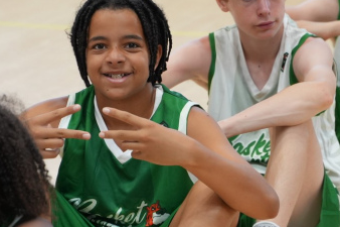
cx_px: 158
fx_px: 2513
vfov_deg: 5.2
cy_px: 129
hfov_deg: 7.7
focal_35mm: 266
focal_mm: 75
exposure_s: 1/320
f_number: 2.8
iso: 640
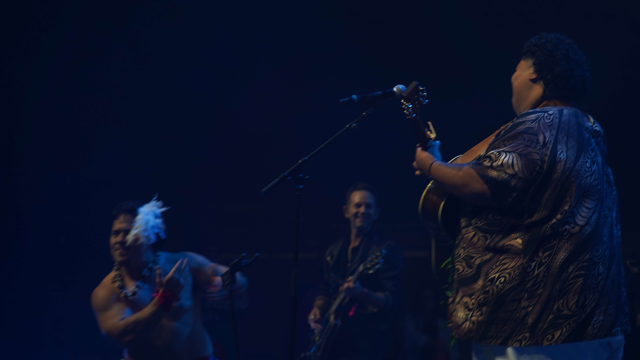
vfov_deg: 9.1
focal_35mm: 133
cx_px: 371
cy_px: 207
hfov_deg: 16.1
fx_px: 2257
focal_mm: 102
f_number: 4
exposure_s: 1/80
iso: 250
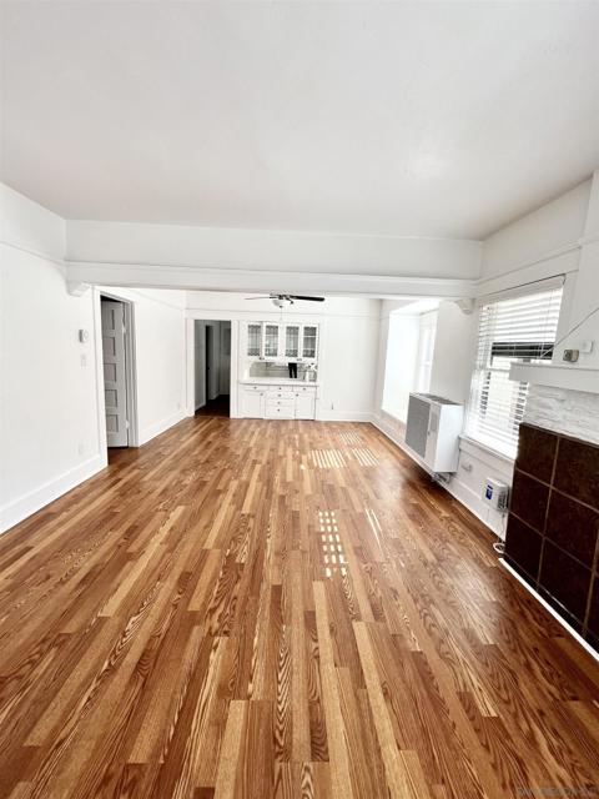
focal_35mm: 13
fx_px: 300
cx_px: 300
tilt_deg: -6.7
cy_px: 400
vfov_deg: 106.2
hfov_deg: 89.9
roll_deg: -1.8
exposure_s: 1/166
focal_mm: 1.57
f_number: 1.8
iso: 32
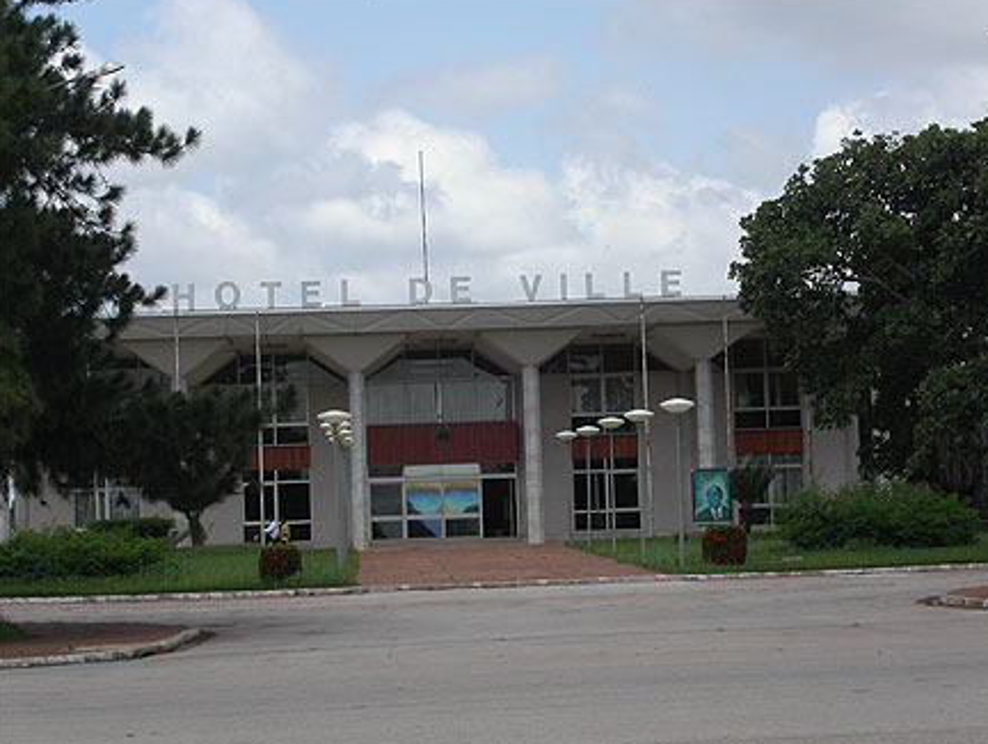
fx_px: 2914
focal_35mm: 102
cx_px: 510
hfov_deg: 19.2
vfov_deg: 14.5
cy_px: 375
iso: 100
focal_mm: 20.2
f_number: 8
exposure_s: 1/350
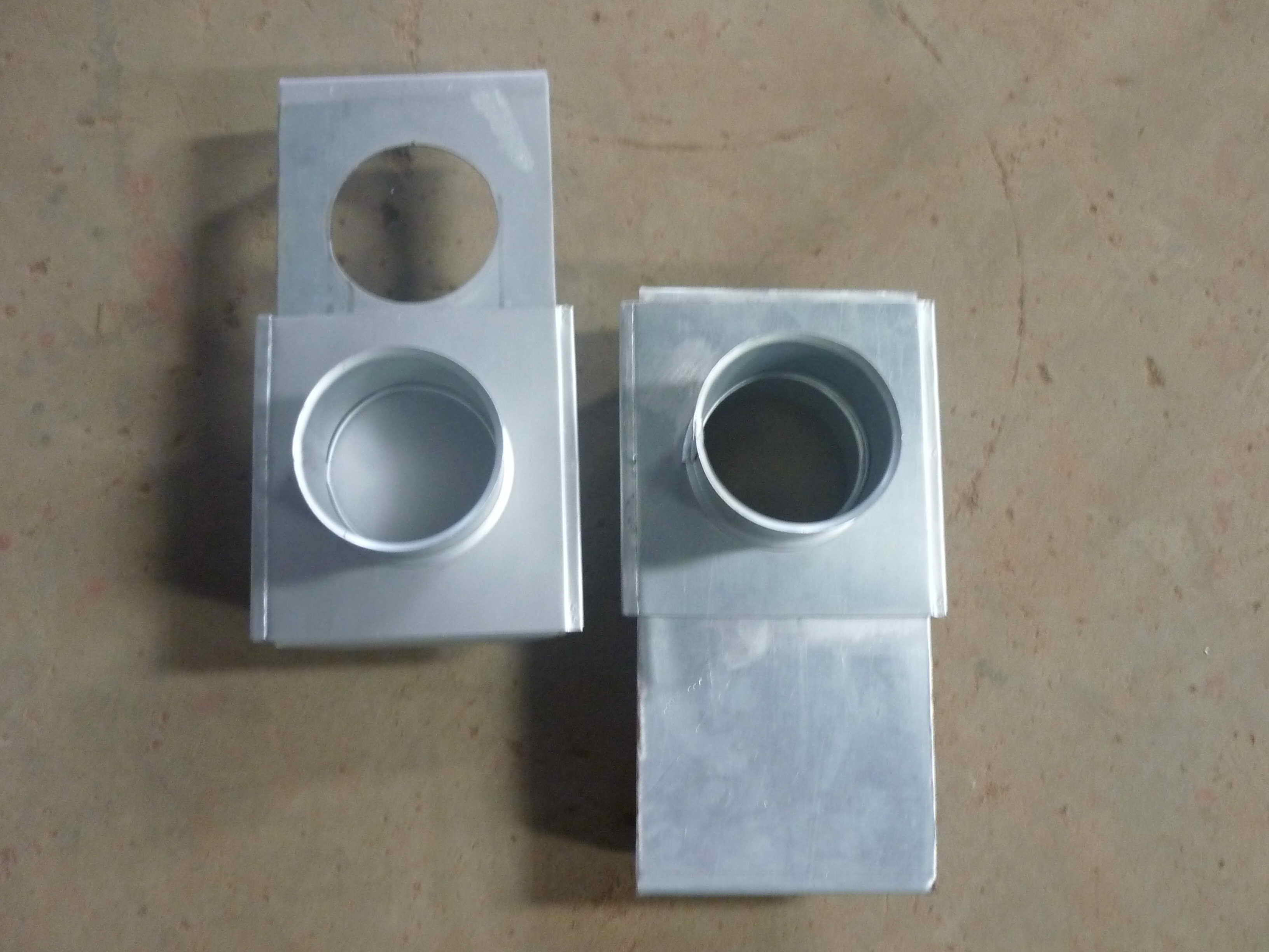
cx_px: 634
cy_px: 476
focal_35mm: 33
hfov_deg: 55.4
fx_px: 1210
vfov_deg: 42.9
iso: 400
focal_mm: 5.5
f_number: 2.8
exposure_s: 1/25
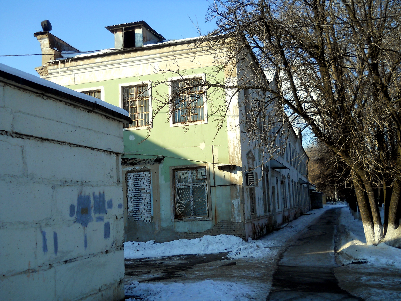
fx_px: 475
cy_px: 150
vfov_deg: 35.1
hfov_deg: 45.8
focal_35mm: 41
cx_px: 200
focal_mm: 6.72
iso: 80
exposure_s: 1/200
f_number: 5.5
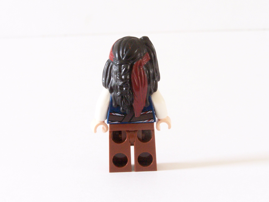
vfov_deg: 18.0
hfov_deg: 23.8
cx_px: 134
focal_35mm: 82
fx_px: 637
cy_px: 101
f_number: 8
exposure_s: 1/4
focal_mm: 13.7
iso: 400
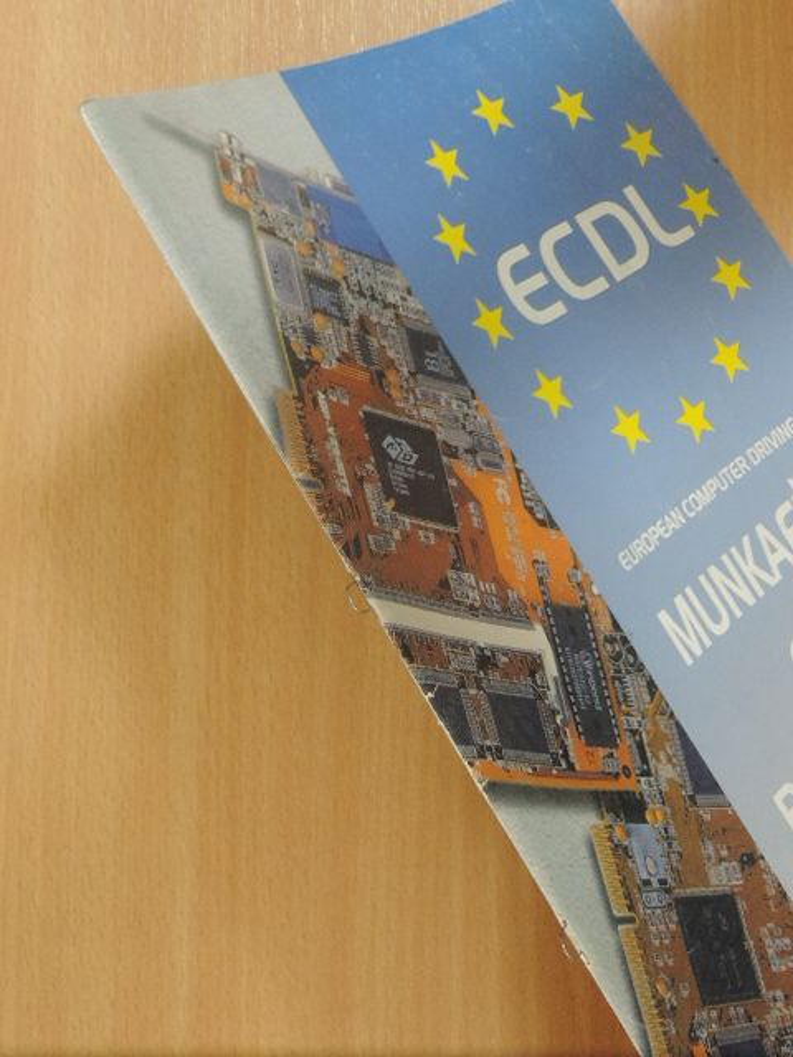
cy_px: 528
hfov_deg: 29.1
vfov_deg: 38.2
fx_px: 1527
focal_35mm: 50
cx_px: 396
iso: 450
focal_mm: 8.9
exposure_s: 1/13
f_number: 5.1
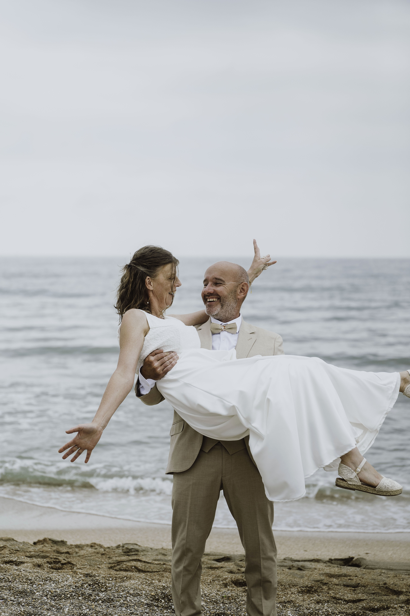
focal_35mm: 70
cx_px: 205
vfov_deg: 28.8
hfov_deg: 19.5
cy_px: 308
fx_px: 1196
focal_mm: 70
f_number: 2.8
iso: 640
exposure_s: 1/6400
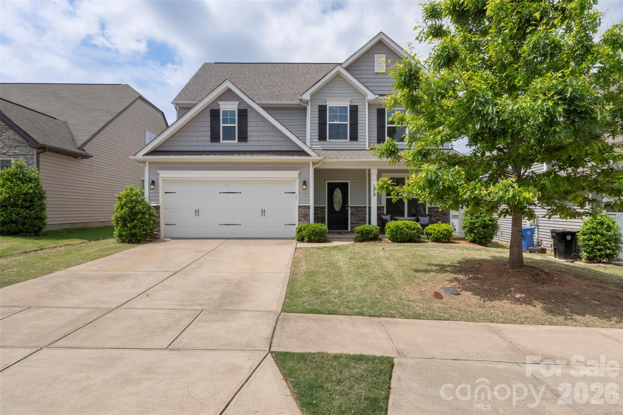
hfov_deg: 78.6
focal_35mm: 22
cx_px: 312
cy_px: 208
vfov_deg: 57.2
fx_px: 381
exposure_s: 1/200
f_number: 16
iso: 100
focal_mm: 22
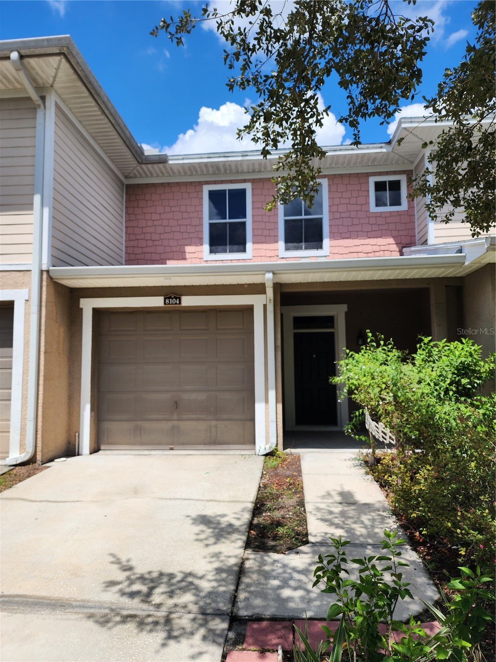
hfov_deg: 58.9
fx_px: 439
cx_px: 248
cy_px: 331
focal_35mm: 23
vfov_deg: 73.9
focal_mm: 6.4
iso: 12
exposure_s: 1/1186
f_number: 1.8
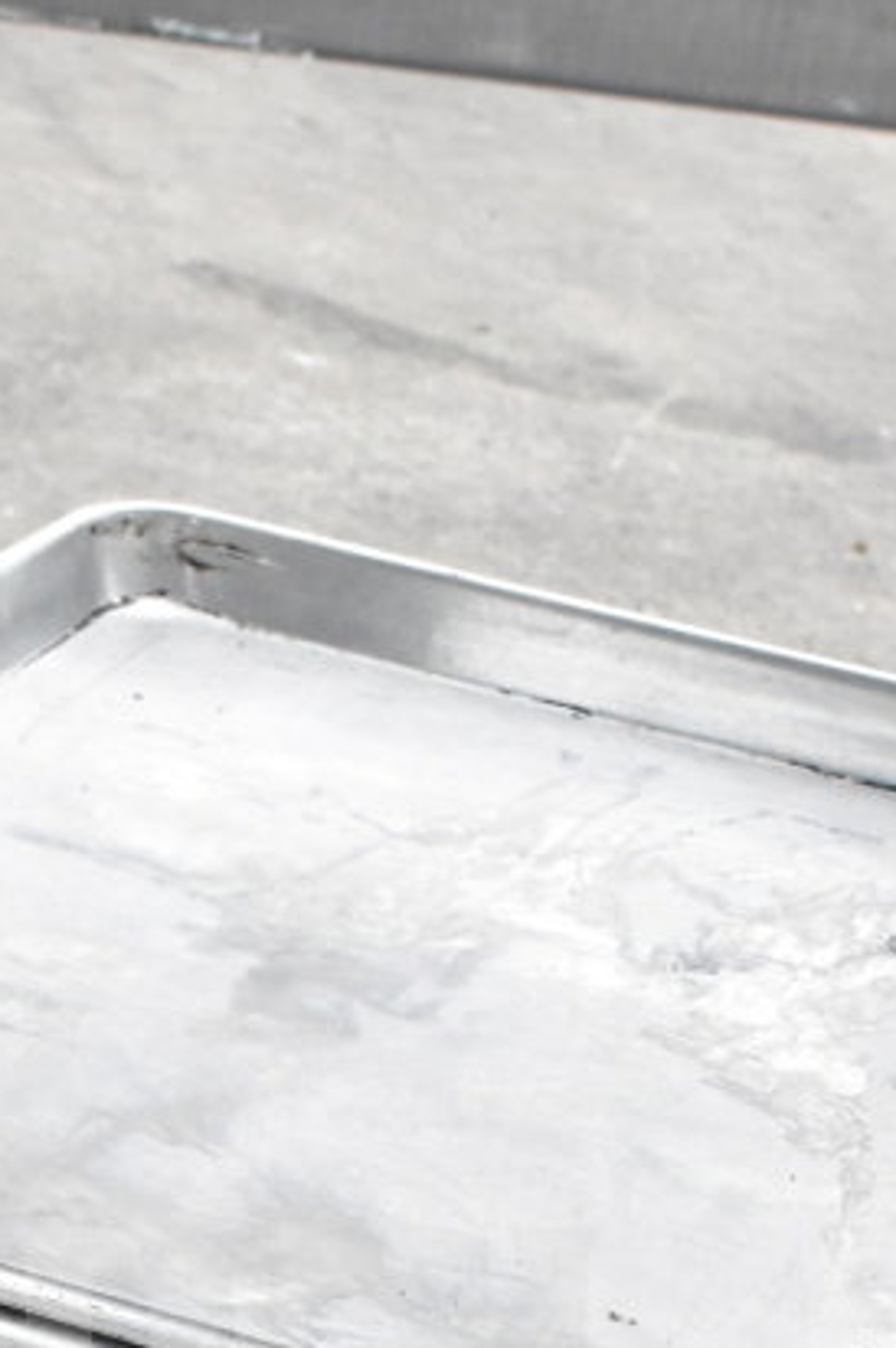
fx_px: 4487
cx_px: 304
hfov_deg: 11.4
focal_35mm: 120
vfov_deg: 16.6
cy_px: 1487
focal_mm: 36
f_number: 14
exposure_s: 1/800
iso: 6400
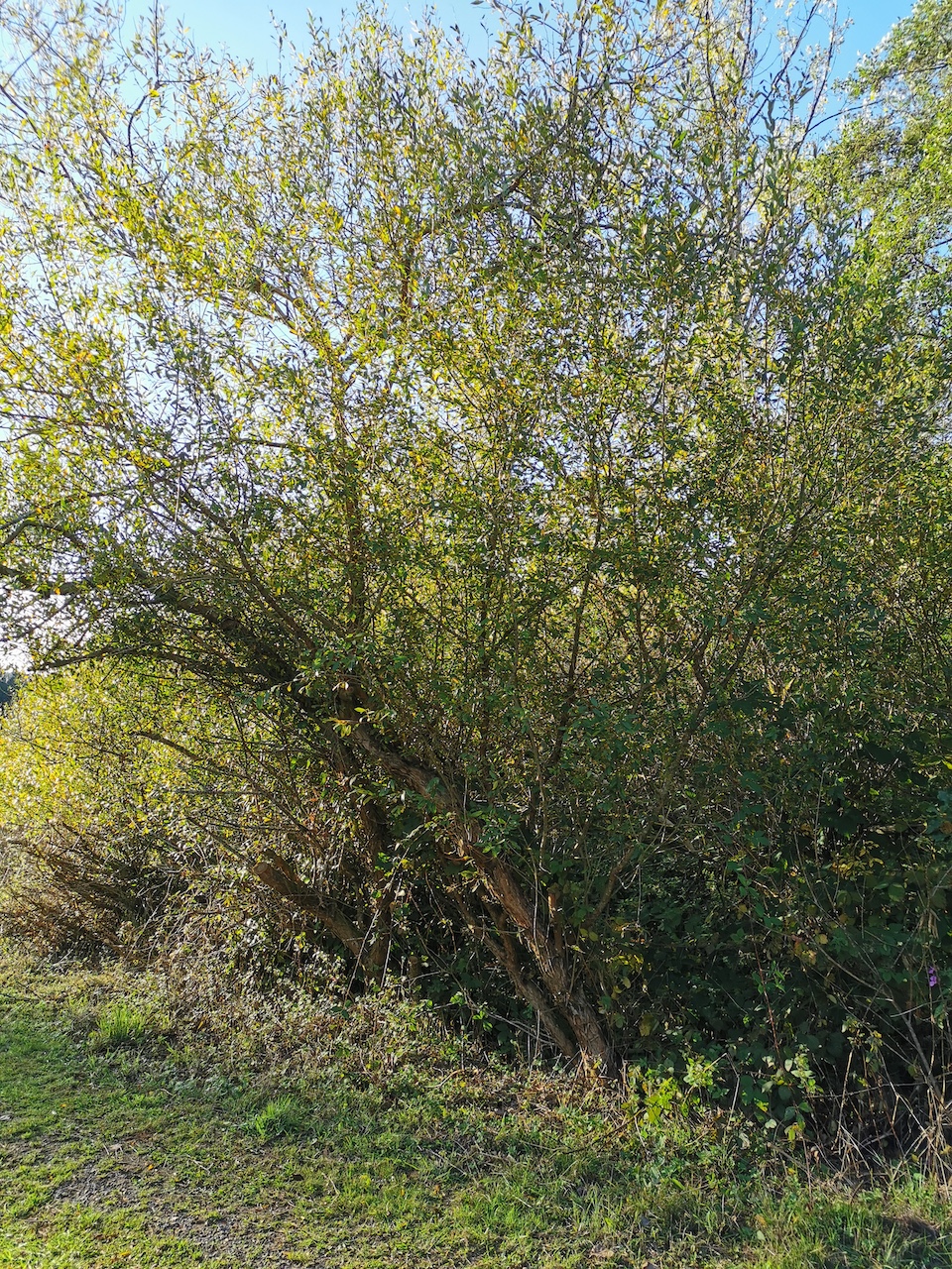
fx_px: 990
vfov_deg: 65.3
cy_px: 634
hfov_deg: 51.4
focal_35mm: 27
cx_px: 476
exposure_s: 1/514
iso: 50
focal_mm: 5.58
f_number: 1.8
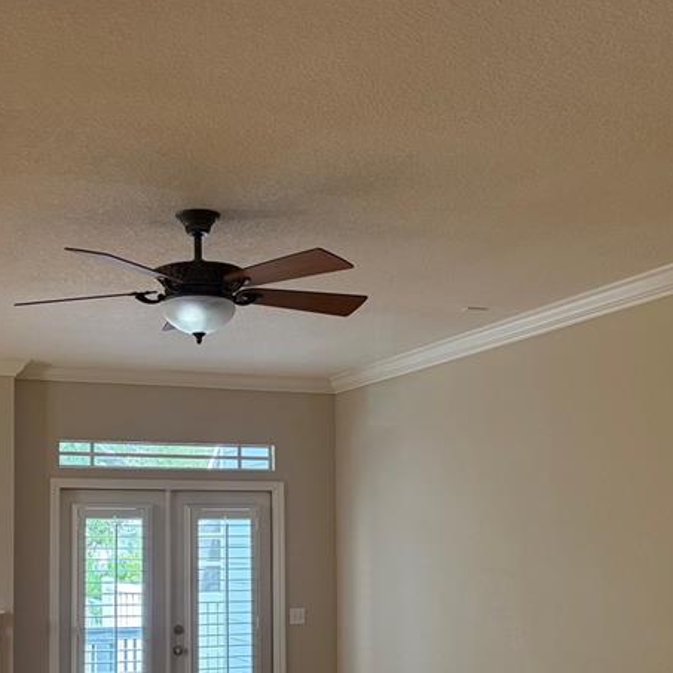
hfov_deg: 32.6
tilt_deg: +2.8
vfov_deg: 32.2
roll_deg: +0.5
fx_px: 1144
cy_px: 508
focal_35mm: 52
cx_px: 254
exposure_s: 1/60
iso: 125
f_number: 1.6
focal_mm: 5.96
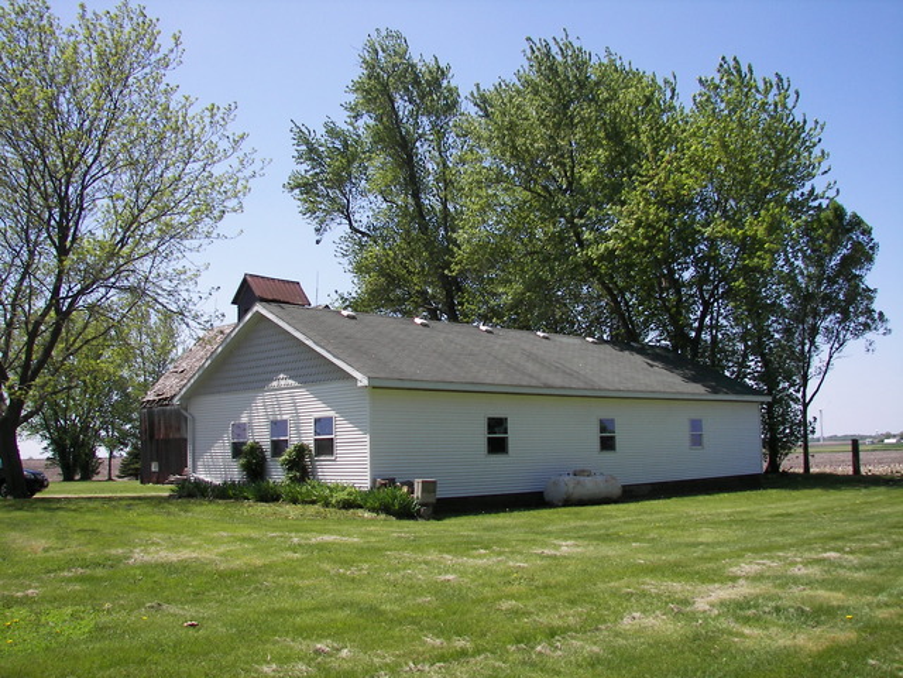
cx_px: 452
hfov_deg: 51.4
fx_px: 939
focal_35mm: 36
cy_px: 339
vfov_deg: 39.7
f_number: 2.8
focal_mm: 6
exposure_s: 1/640
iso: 50
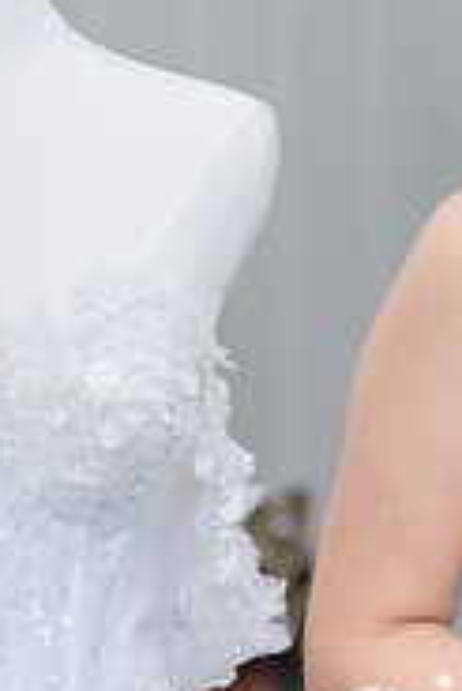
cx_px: 383
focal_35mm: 279
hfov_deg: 4.9
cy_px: 231
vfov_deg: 7.4
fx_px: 5360
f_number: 2
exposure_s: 1/200
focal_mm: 85
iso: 640
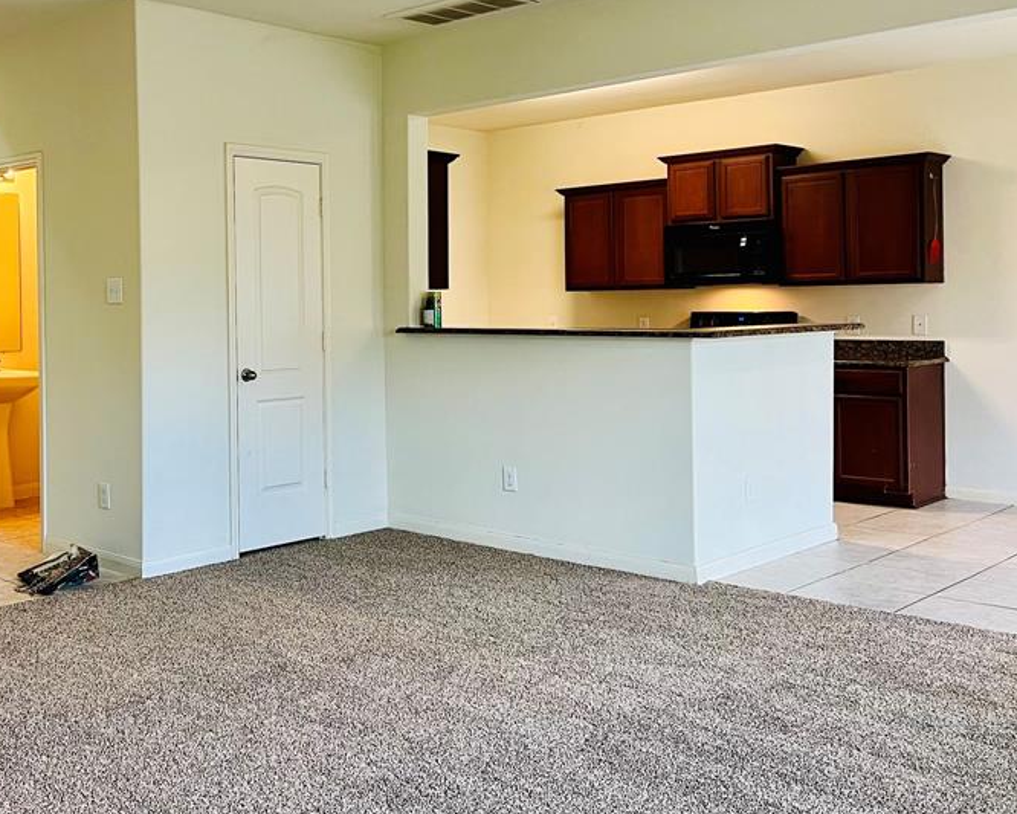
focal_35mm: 39
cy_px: 313
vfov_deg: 38.0
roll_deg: +0.9
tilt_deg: -0.7
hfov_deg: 45.7
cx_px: 298
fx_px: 1174
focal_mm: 5.7
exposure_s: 1/60
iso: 100
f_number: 1.5
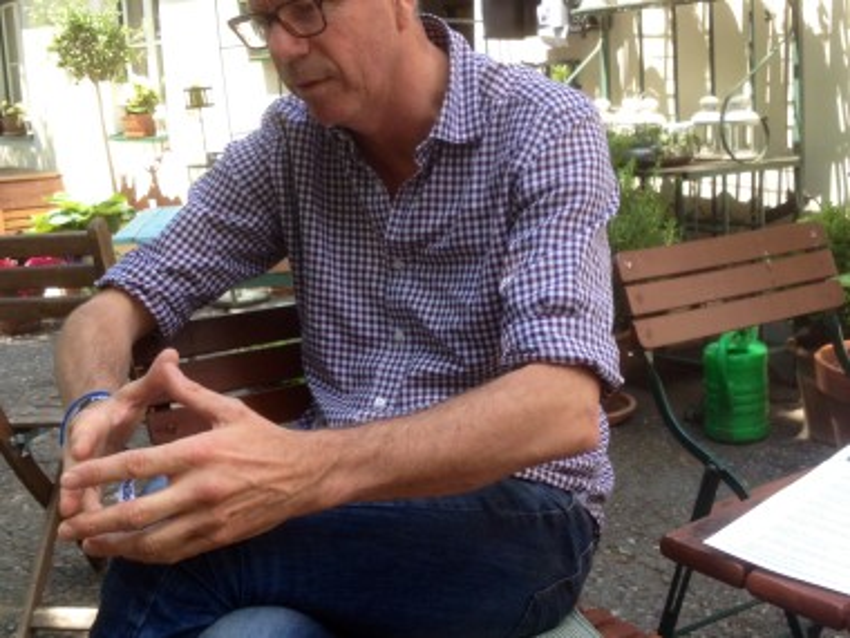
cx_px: 425
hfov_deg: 52.6
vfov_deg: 40.7
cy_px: 319
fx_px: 859
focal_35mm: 35
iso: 50
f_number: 2.4
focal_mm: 4.28
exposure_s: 1/365
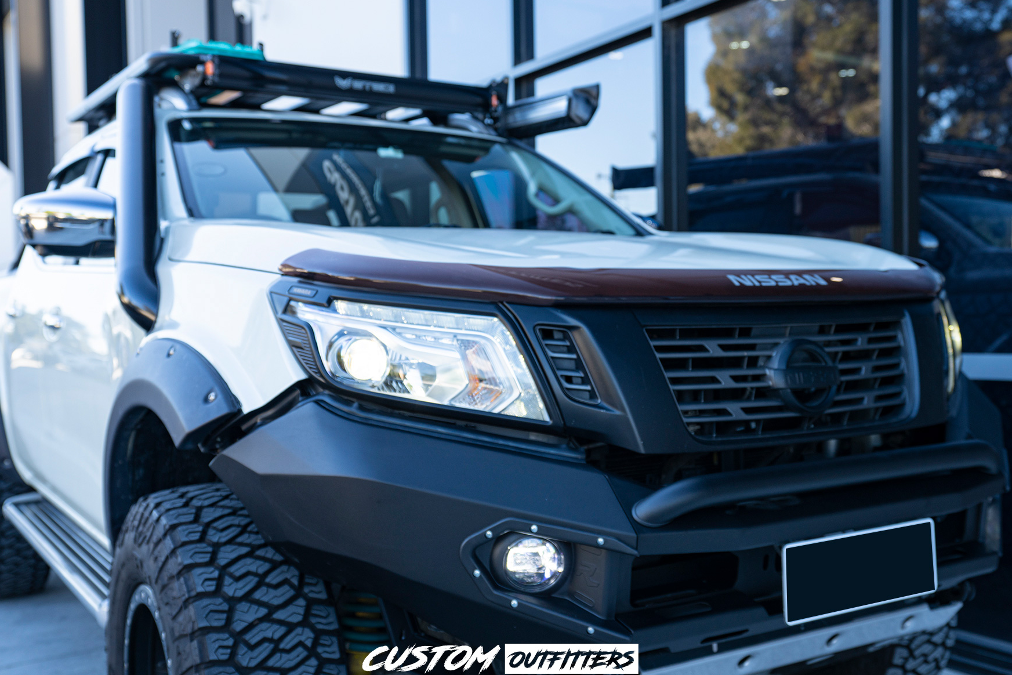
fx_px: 928
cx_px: 500
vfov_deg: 40.0
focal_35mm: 33
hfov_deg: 57.2
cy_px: 344
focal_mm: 32
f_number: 4
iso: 160
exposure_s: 1/60
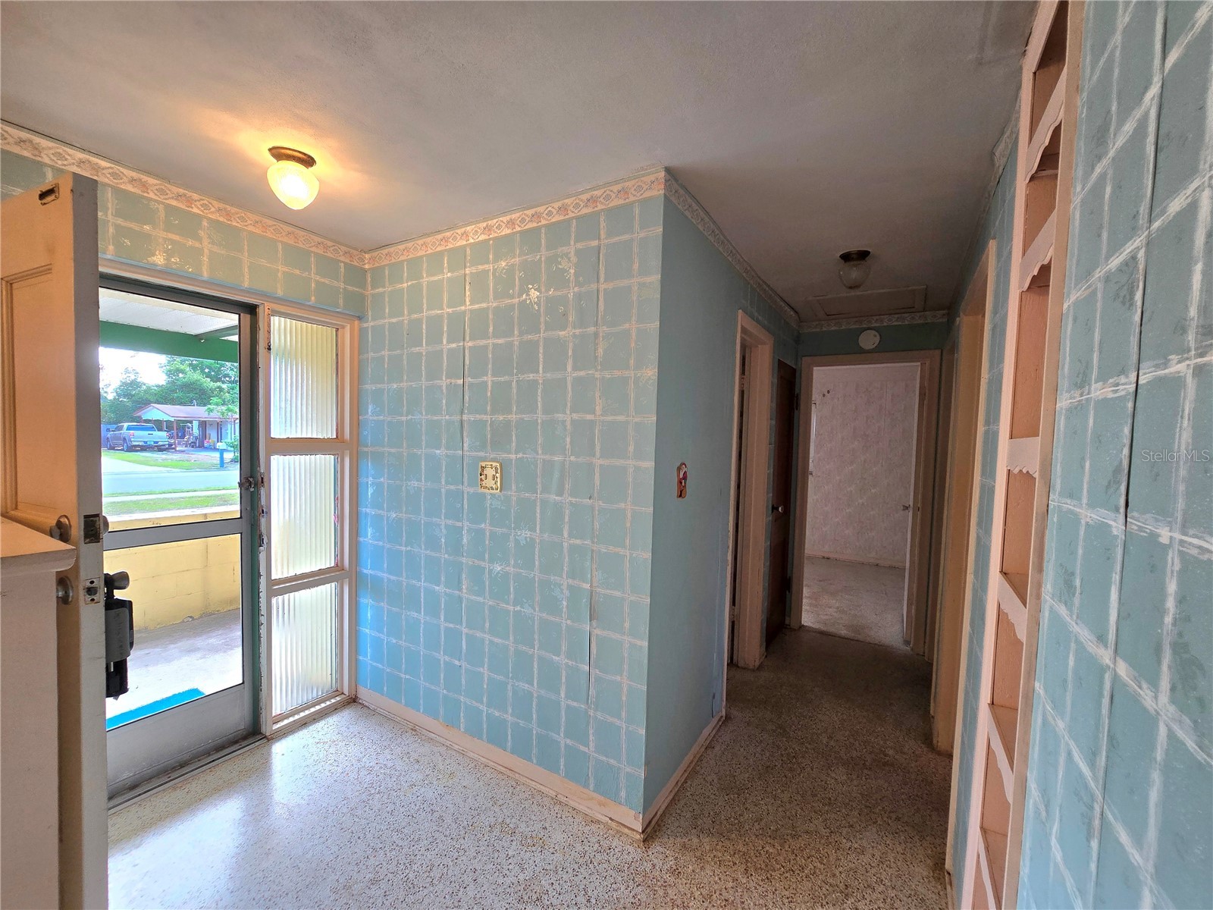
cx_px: 606
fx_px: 456
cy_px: 455
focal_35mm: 13
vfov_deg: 89.9
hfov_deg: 106.2
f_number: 2.2
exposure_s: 1/60.2
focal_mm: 2.2
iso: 80
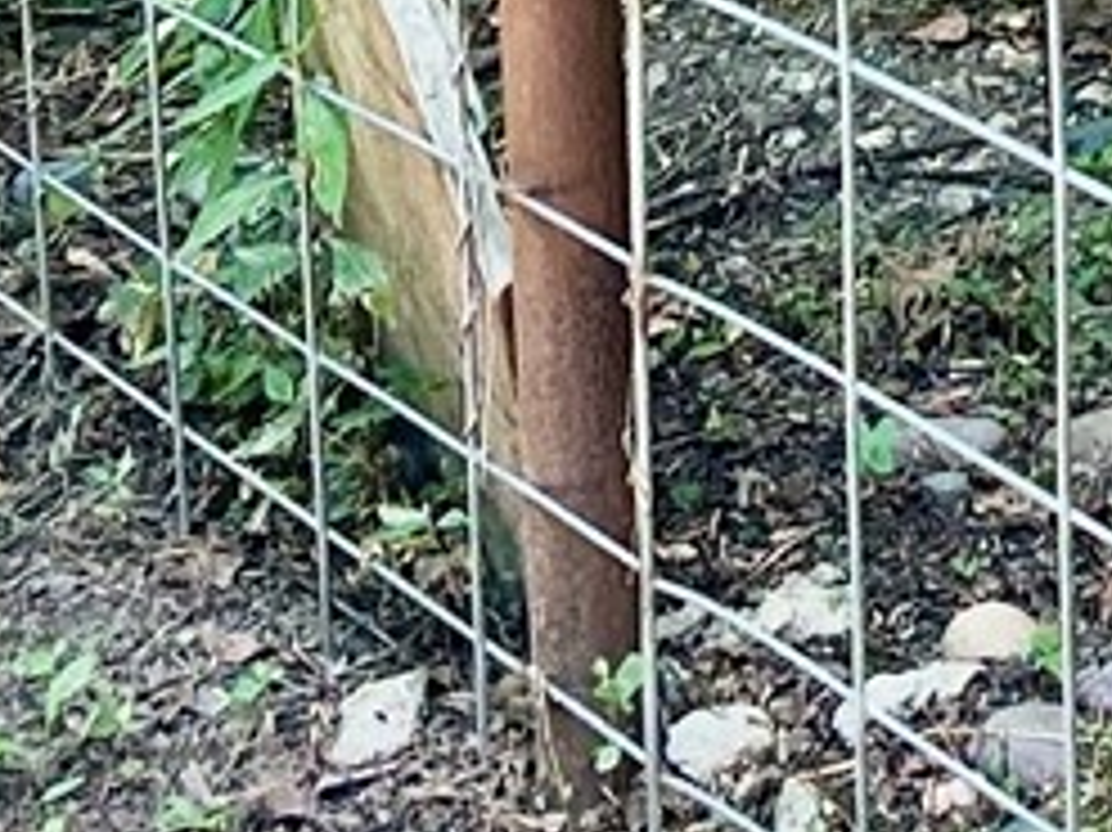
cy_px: -1169
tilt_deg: -5.6
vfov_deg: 6.9
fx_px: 6486
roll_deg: +2.0
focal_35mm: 202
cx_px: 1634
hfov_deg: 9.5
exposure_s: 1/405
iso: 50
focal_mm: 5.7
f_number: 1.5
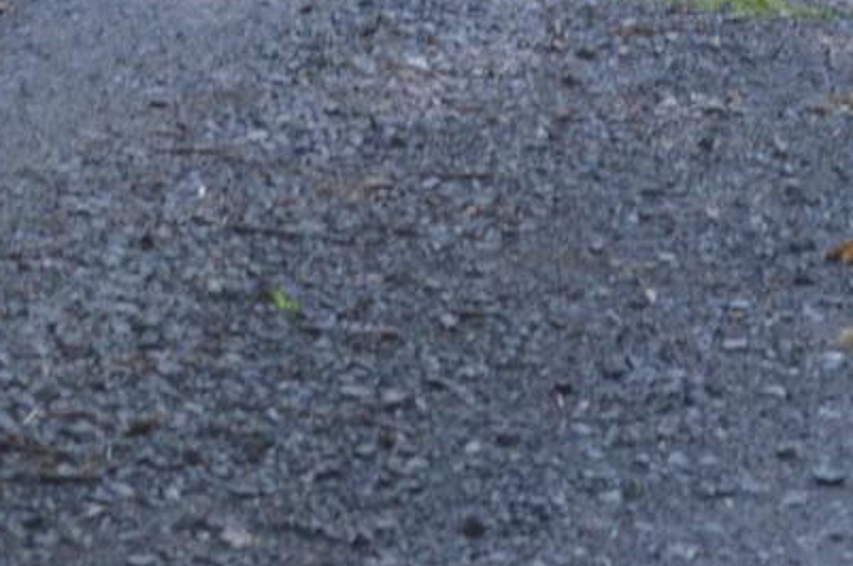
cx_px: 687
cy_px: -831
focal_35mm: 322
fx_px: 7617
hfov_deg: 6.4
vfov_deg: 4.2
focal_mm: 42
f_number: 5.3
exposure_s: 1/80
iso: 400
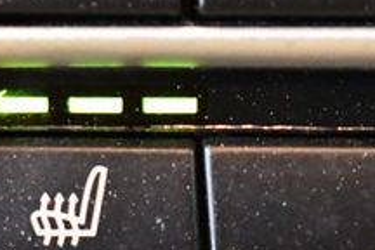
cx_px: 85
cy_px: 182
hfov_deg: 8.5
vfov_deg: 5.7
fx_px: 2531
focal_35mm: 243
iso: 12800
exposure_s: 1/50
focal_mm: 55
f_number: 5.6
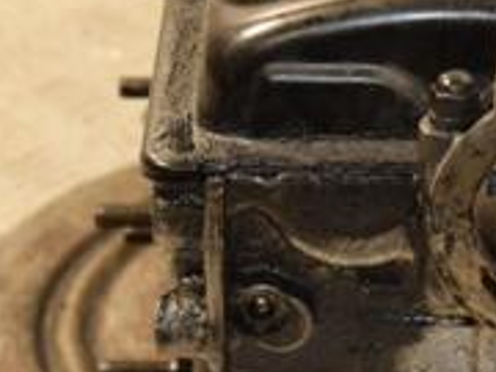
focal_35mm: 202
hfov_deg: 9.7
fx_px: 2894
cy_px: 185
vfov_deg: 7.4
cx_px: 490
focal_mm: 42
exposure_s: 1/125
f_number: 4.8
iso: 800
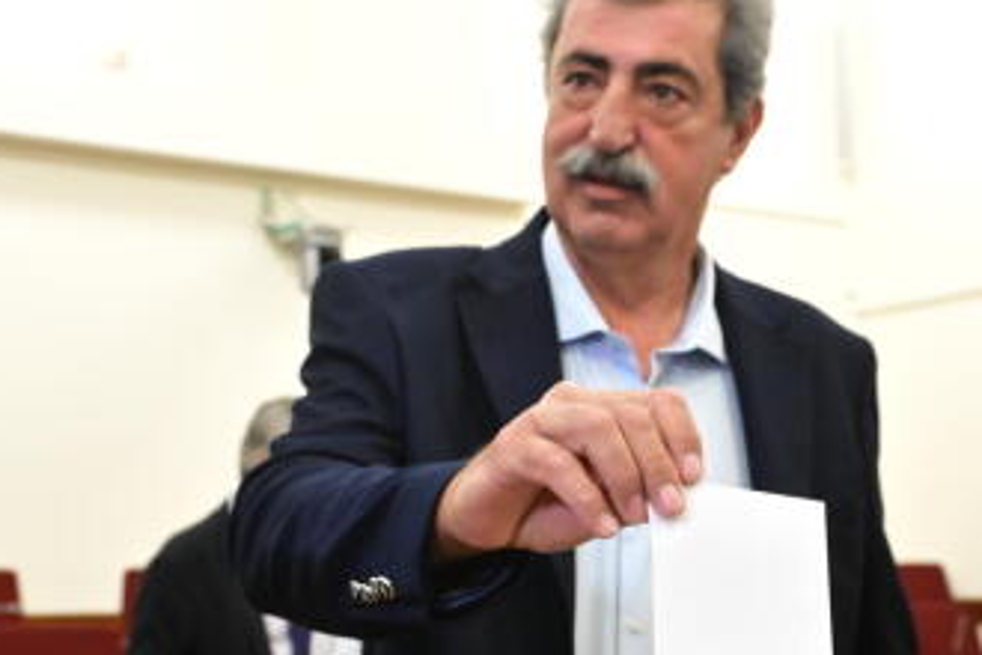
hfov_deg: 31.8
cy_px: 456
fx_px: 1718
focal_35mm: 63
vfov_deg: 21.5
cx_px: 583
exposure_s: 1/250
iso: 8000
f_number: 4.5
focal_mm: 31.5
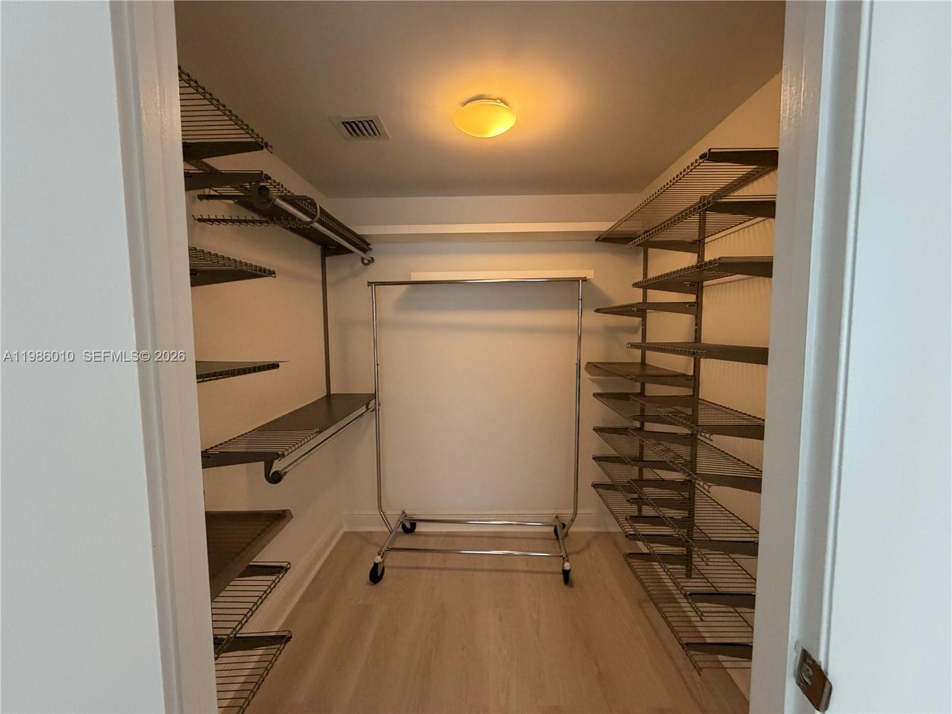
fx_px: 385
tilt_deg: -4.5
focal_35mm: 14
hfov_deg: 102.1
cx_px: 476
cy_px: 357
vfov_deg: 85.7
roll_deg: +0.9
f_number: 2.2
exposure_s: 1/60
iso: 320
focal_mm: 2.22
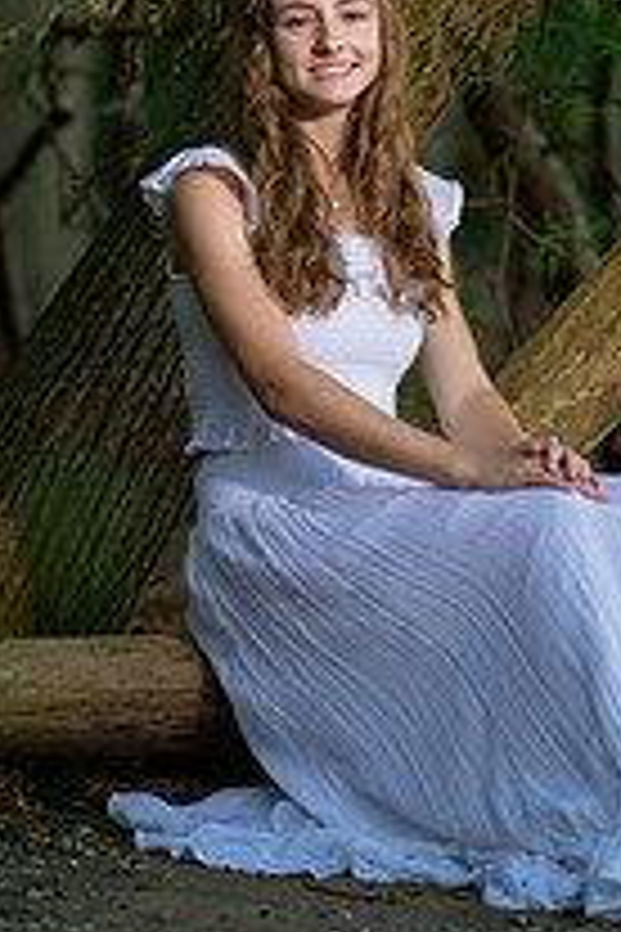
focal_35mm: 185
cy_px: 131
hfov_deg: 7.4
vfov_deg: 11.1
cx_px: 418
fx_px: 4787
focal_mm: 85
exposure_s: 1/640
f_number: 1.4
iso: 250
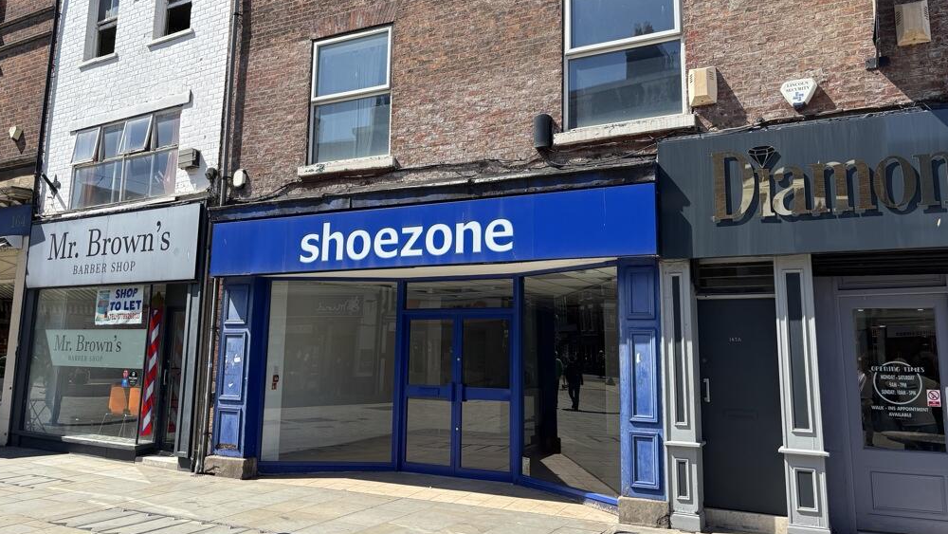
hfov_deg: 66.1
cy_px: 224
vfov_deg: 40.1
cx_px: 470
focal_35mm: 29
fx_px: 729
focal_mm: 5.96
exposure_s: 1/1642
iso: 50
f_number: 1.6
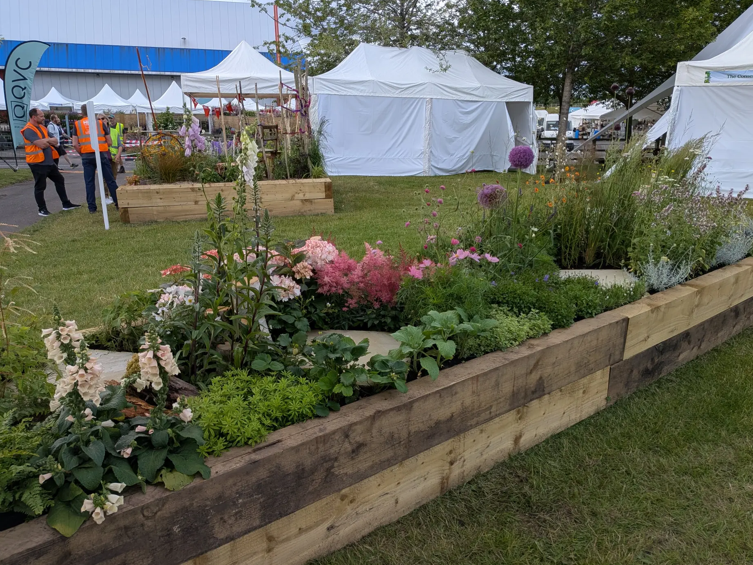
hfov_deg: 67.2
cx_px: 405
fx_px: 566
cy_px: 298
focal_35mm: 26
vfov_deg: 53.0
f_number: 1.7
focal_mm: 4.53
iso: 22
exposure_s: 1/616
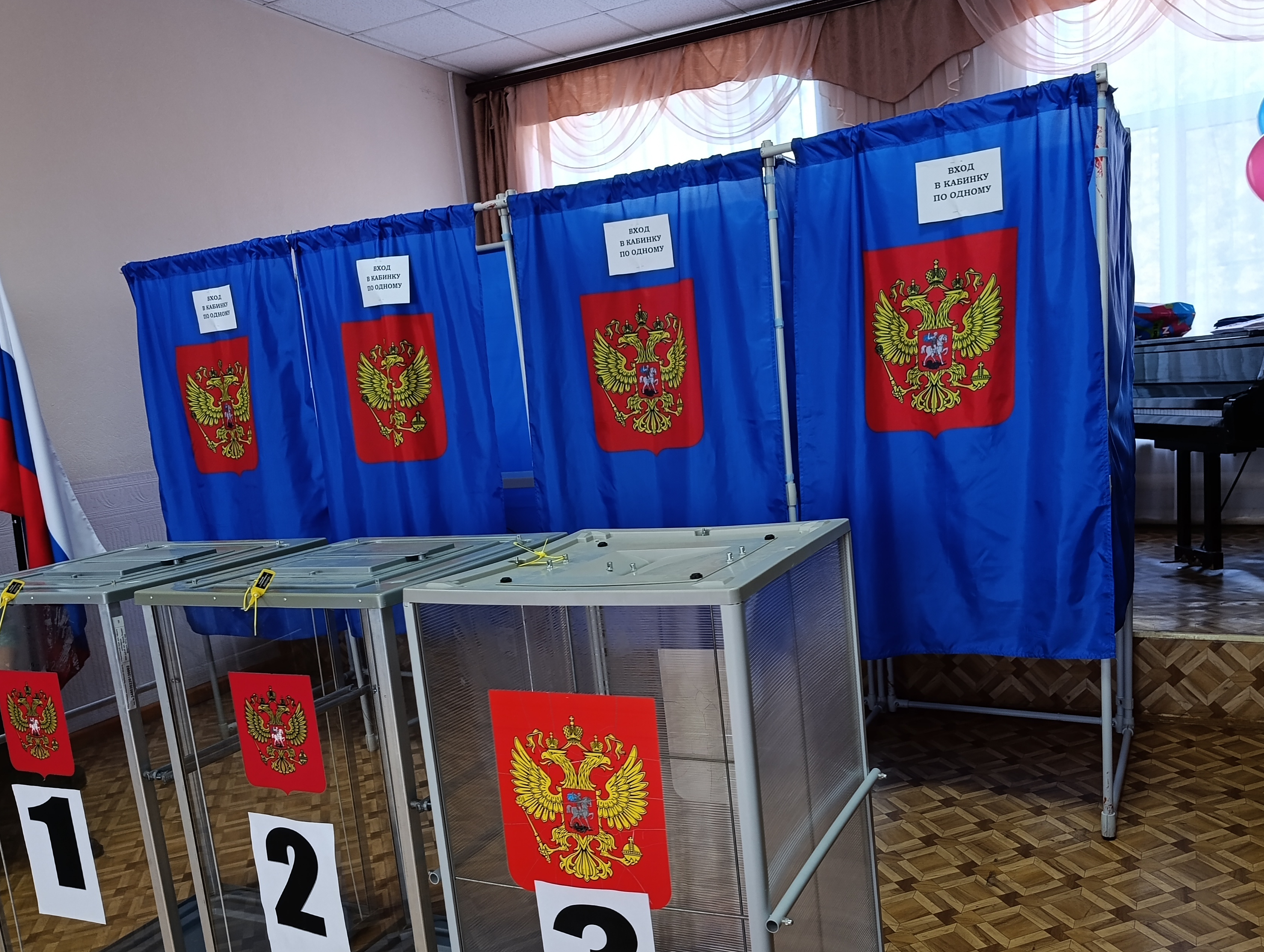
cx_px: 696
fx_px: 1024
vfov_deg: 49.6
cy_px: 554
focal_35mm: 28
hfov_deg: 63.2
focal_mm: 6.11
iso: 640
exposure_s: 1/100
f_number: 1.7
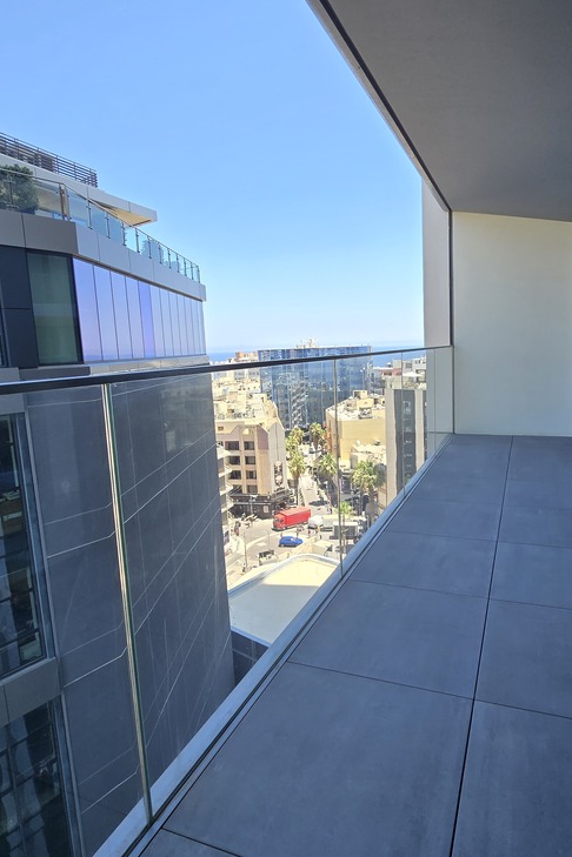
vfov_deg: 86.9
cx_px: 346
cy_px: 421
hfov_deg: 63.9
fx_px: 453
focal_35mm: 19
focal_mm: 2.2
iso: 50
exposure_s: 1/655
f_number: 2.2
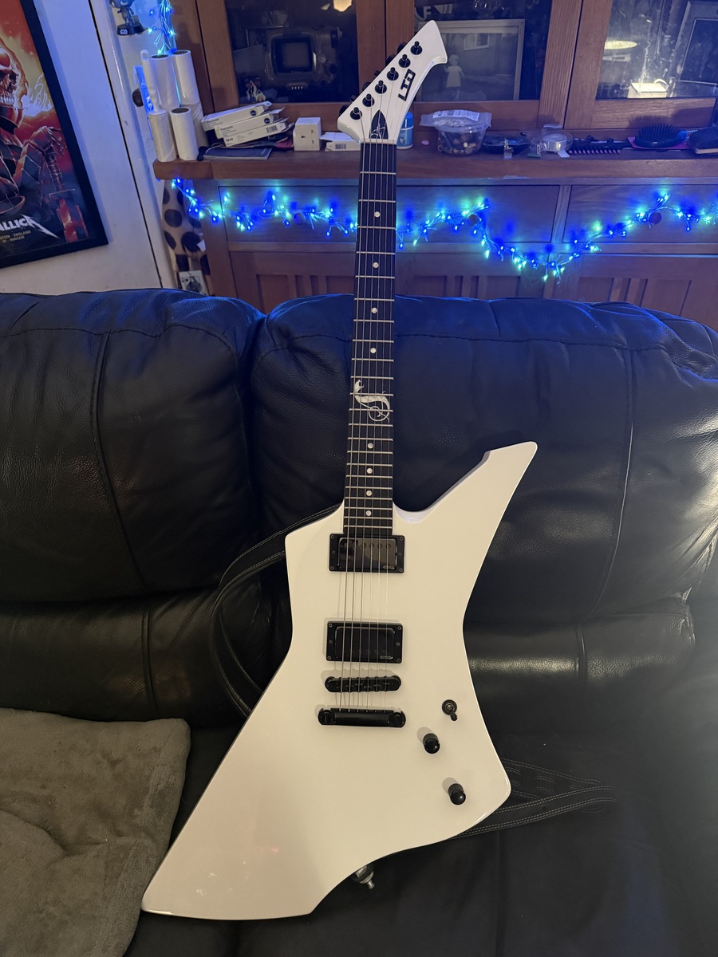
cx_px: 359
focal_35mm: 24
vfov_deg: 71.6
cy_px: 478
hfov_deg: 56.8
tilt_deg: -42.4
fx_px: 664
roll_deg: +2.6
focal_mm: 6.76
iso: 1000
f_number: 1.78
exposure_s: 1/32
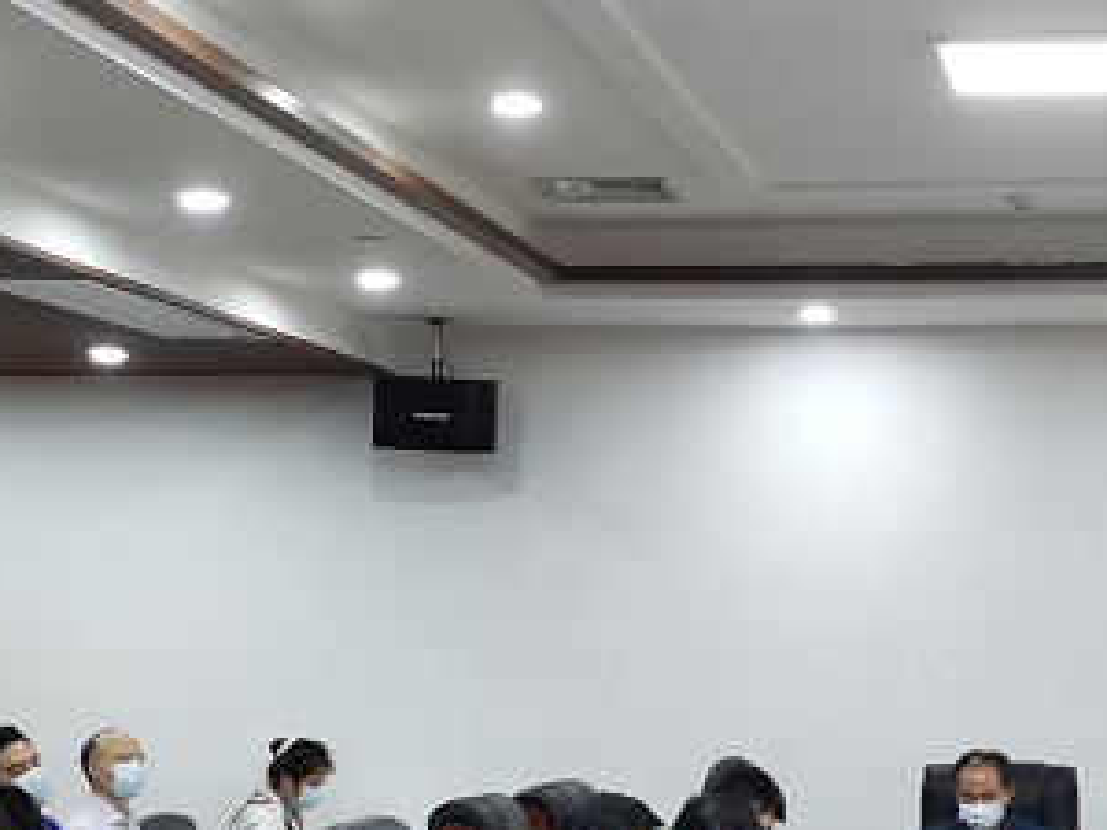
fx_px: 2878
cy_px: 675
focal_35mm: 90
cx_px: 911
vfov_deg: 16.3
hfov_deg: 21.5
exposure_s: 1/50
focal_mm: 5.58
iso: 250
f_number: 1.8
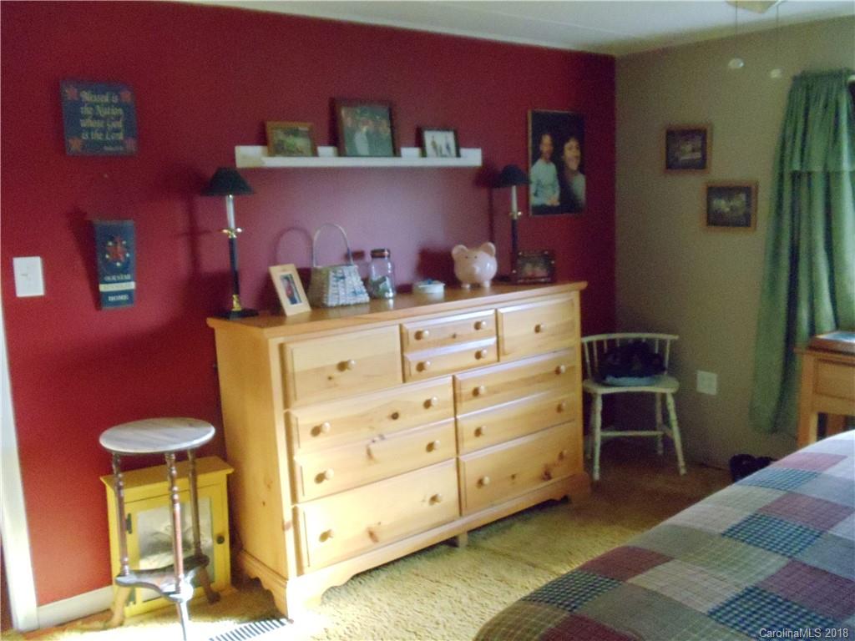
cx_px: 428
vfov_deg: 32.9
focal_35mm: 44
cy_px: 320
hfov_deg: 42.9
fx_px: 1087
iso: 1600
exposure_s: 1/50
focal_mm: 6
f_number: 3.5
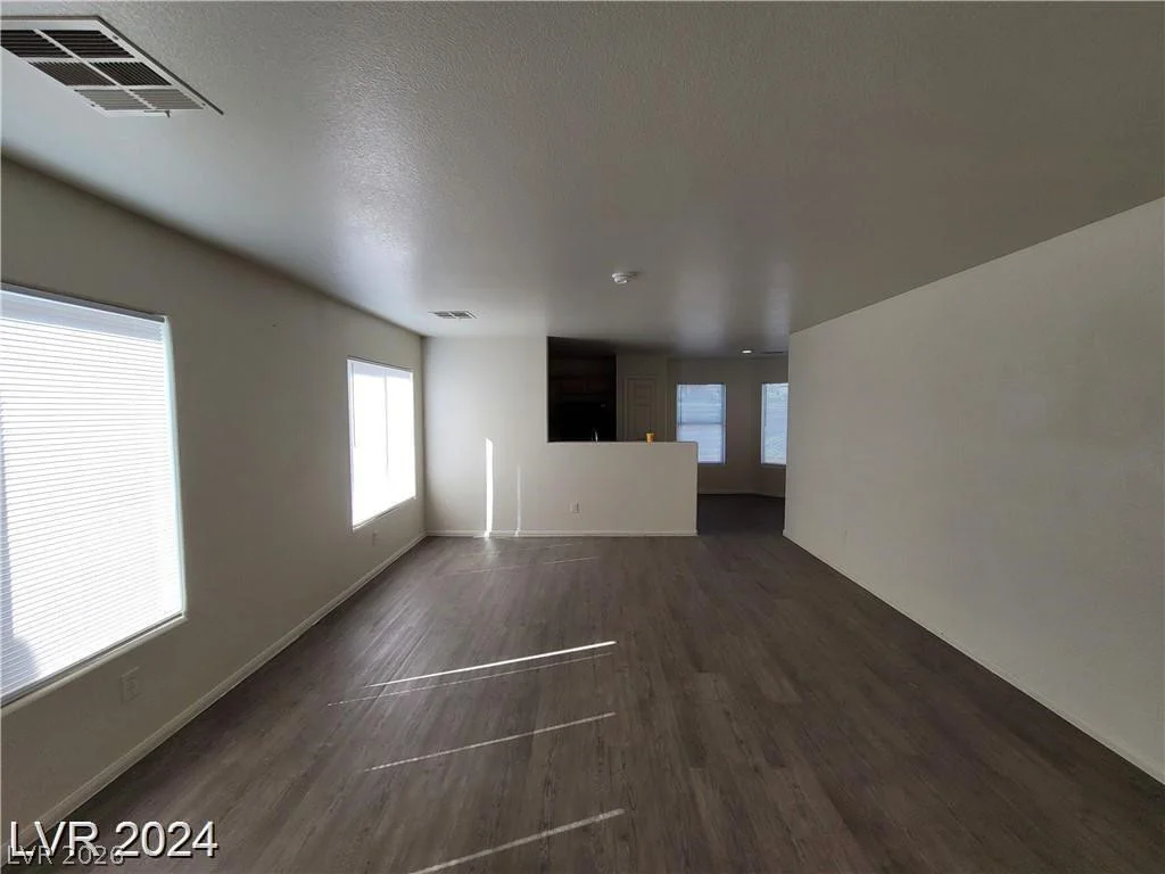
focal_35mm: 13
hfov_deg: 106.2
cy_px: 437
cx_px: 582
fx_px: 438
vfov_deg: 89.9
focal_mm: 2.2
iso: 64
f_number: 2.2
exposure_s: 1/187
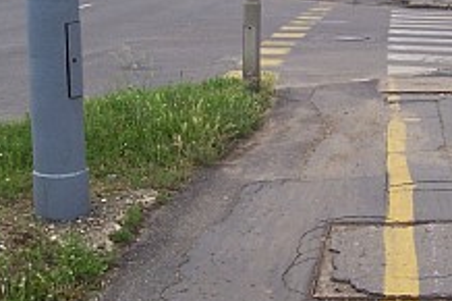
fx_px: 916
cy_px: 102
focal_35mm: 73
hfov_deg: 27.7
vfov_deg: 18.6
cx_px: 258
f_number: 5.6
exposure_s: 1/350
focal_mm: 5.6
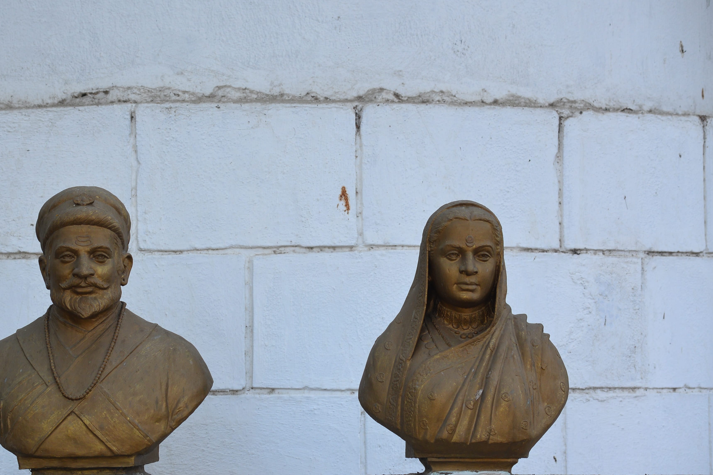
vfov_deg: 8.4
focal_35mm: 164
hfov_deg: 12.5
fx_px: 3248
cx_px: 246
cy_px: 247
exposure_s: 1/125
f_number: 6.3
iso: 500
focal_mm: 125
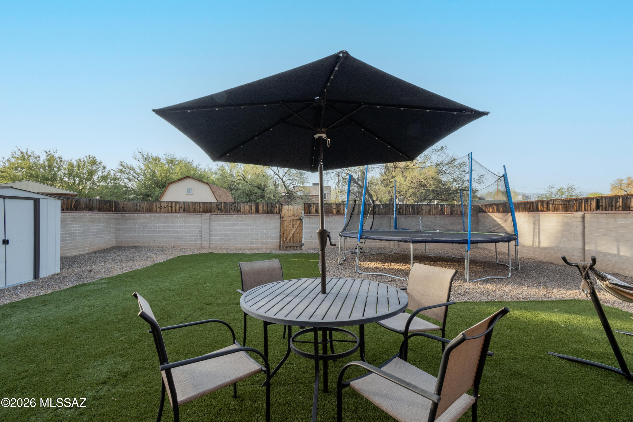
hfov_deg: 100.4
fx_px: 264
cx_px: 316
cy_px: 211
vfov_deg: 77.3
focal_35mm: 15
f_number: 16
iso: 800
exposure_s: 1/100
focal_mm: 10
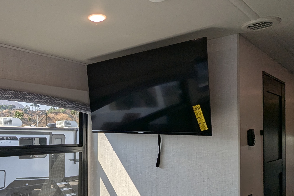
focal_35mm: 34
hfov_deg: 53.5
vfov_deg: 38.6
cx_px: 77
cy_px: 125
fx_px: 278
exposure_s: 1/293
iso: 51
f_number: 2.2
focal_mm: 2.35
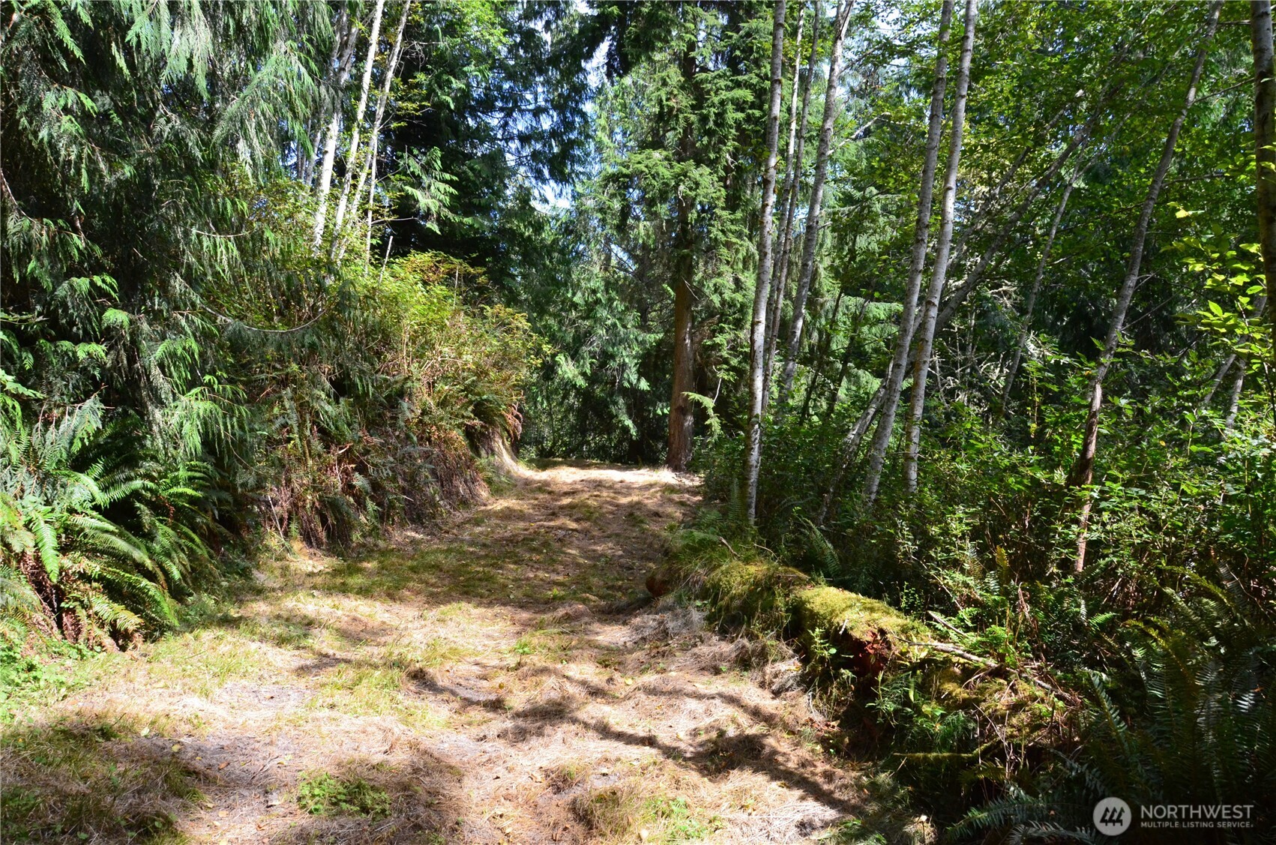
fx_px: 955
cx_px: 638
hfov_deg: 67.5
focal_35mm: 27
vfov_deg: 47.7
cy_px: 422
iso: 1600
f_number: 11
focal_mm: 18
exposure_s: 1/500
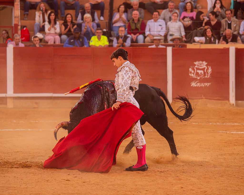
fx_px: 1485
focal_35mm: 206
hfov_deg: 9.4
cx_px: 124
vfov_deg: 7.5
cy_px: 98
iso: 10000
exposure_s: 1/800
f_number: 5.6
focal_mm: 182.6
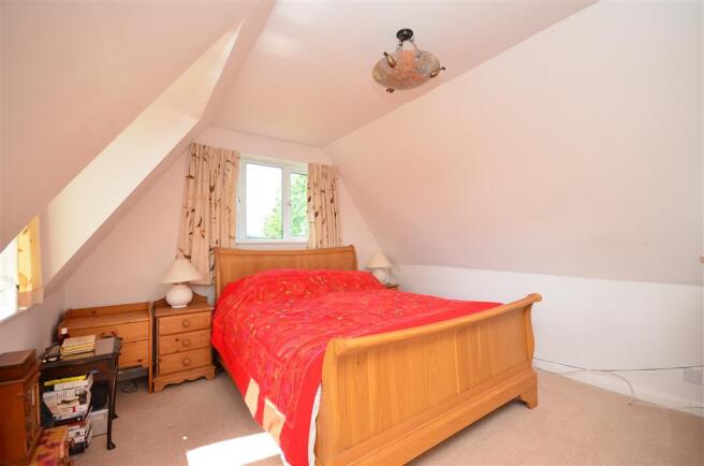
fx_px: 293
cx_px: 352
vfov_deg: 77.0
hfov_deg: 100.5
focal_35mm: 15
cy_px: 233
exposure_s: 1/100
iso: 200
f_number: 5
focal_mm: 10
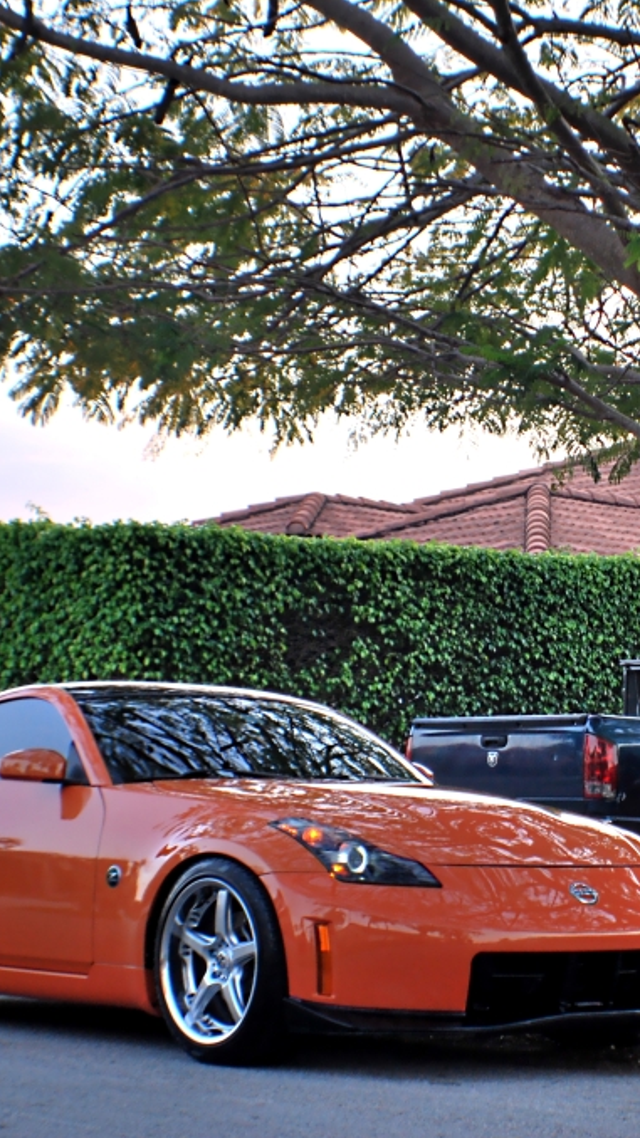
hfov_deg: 10.6
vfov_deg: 18.8
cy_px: 566
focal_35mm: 114
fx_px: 3442
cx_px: 559
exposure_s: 1/50
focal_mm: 48
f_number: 5.6
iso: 200
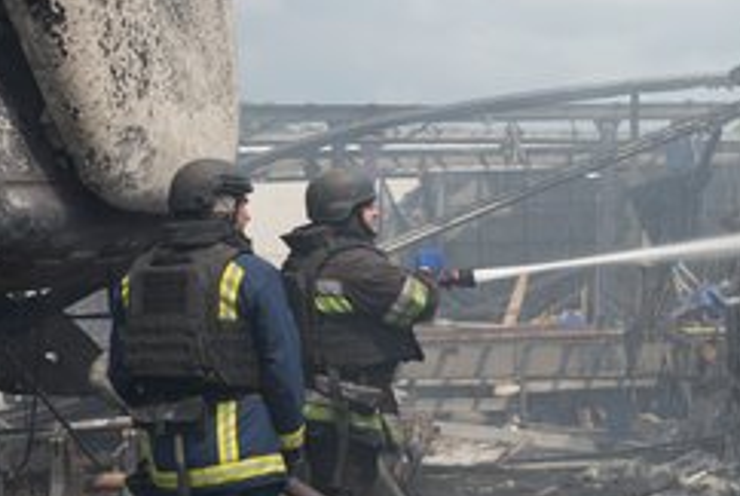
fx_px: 1358
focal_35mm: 66
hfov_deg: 30.0
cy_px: 283
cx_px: 544
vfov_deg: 20.7
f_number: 4
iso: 125
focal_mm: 40
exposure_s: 1/50
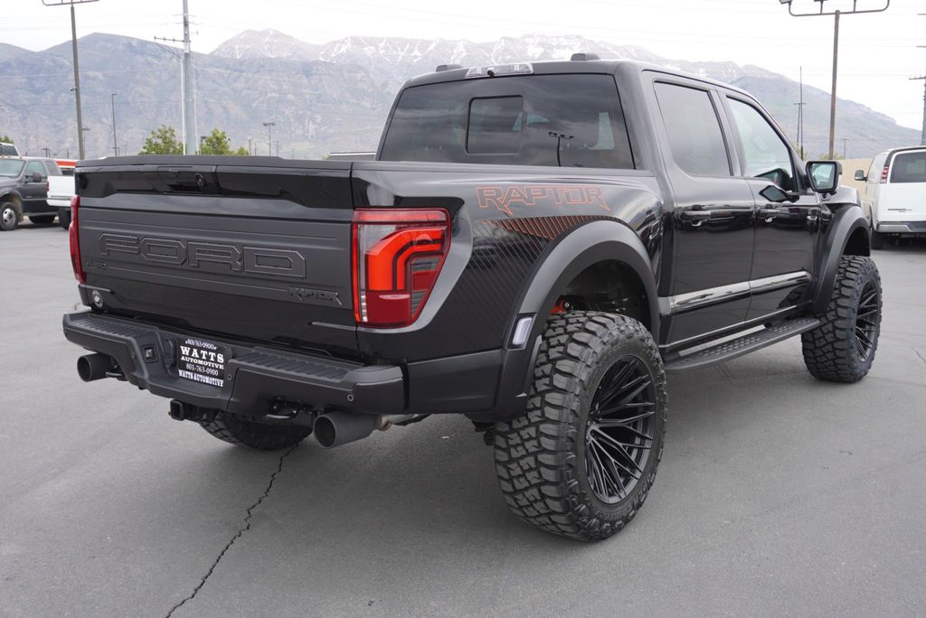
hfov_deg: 55.1
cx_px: 463
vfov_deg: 38.4
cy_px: 309
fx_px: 888
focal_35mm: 34
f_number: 5.6
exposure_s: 1/125
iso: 100
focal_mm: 23
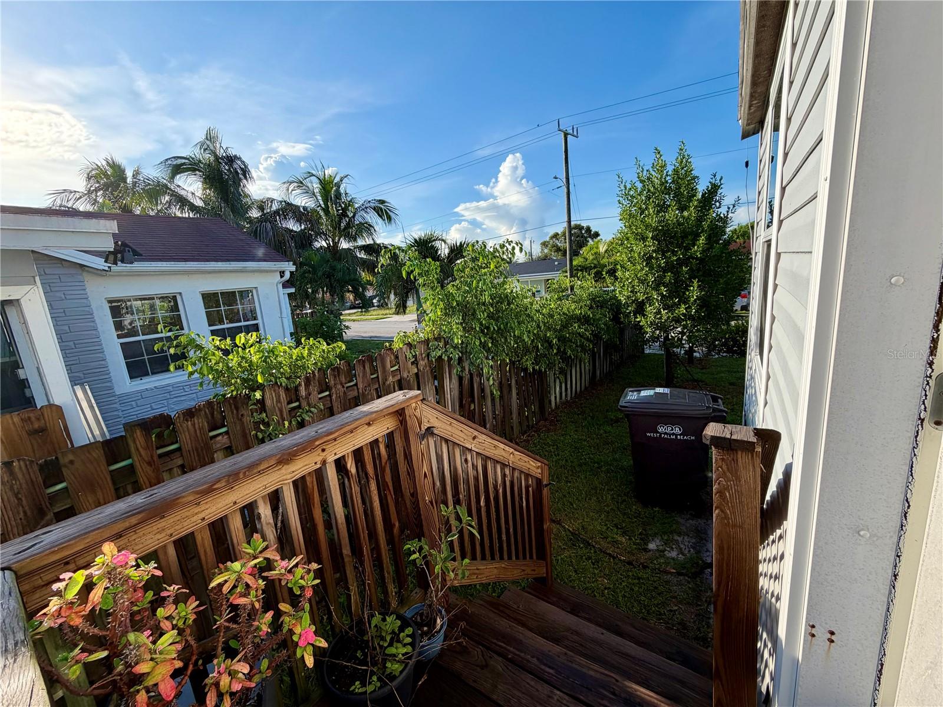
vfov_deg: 85.7
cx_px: 472
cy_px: 354
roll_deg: +4.9
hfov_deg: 102.1
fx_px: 381
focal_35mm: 14
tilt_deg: -11.3
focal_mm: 2.22
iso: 40
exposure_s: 1/770
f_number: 2.2
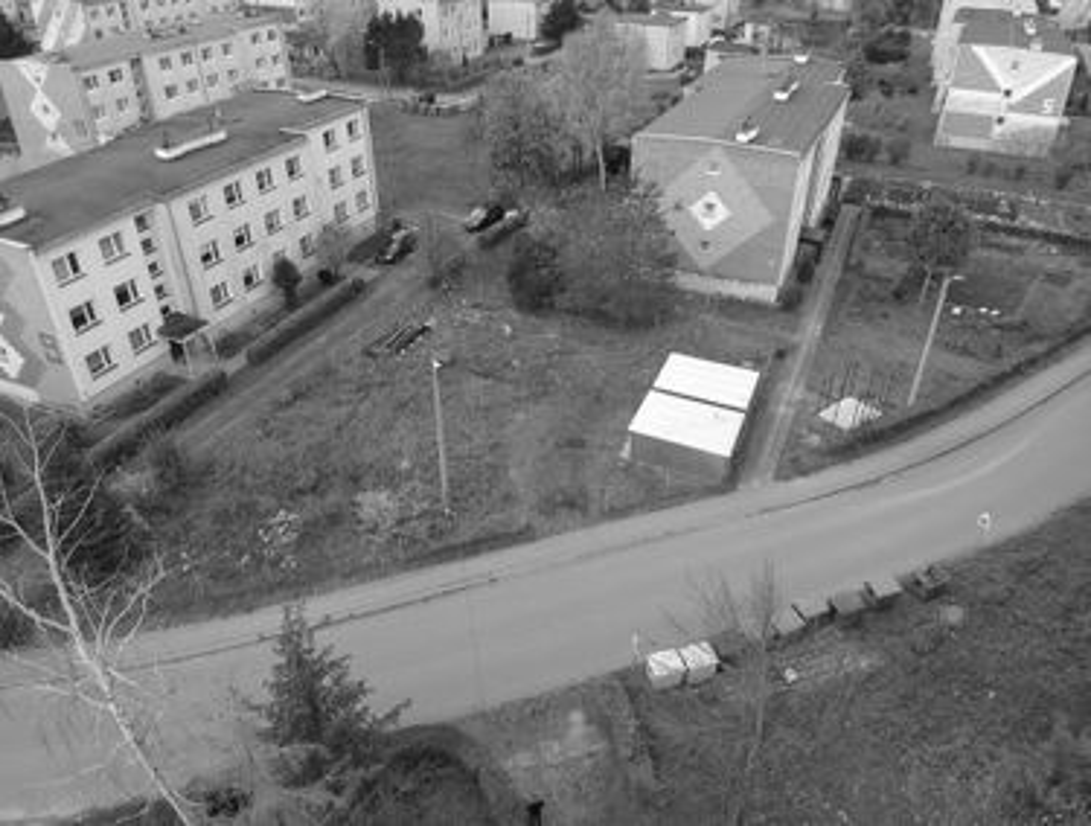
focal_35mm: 25
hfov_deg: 69.2
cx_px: 546
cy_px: 413
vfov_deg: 55.2
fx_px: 791
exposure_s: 1/200
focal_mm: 4.49
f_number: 2.6
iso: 100
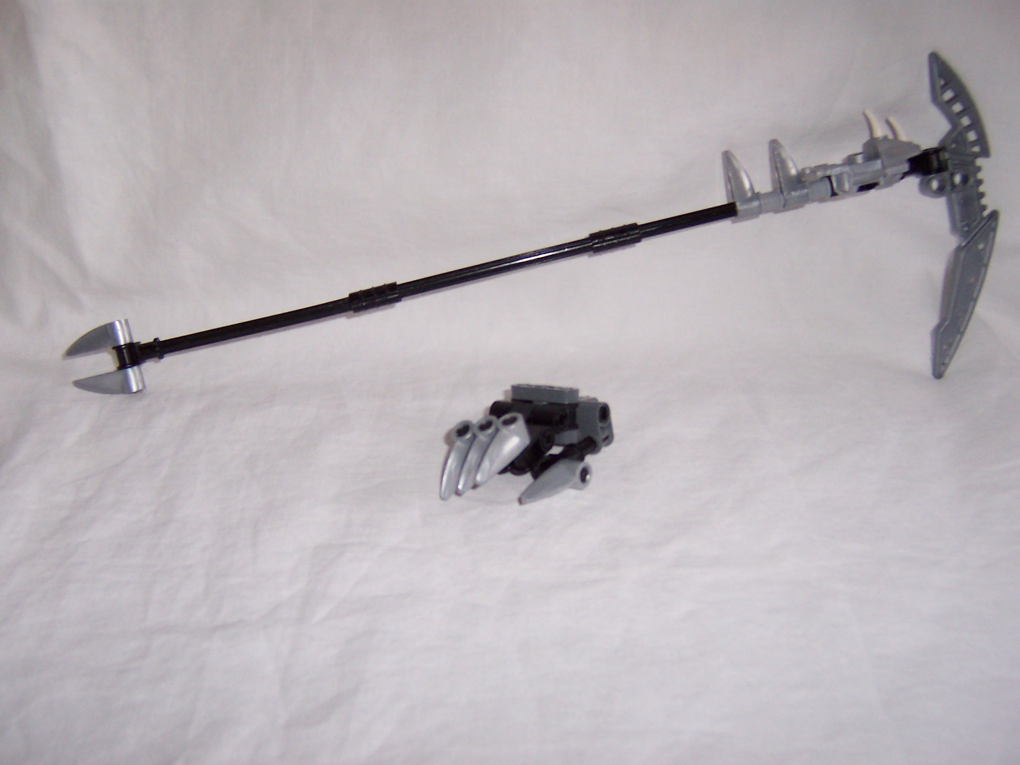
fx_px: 1061
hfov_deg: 51.4
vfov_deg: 39.7
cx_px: 510
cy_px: 382
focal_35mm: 36
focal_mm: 5.6
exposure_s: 1/60
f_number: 2.8
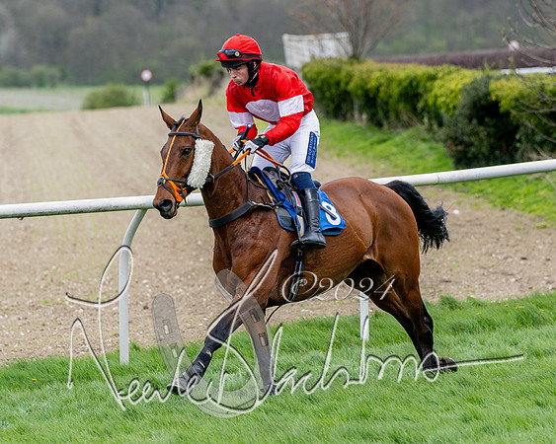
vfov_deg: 5.8
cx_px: 281
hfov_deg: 7.3
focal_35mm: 265
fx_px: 4356
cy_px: 255
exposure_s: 1/1250
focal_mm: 150
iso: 400
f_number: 4
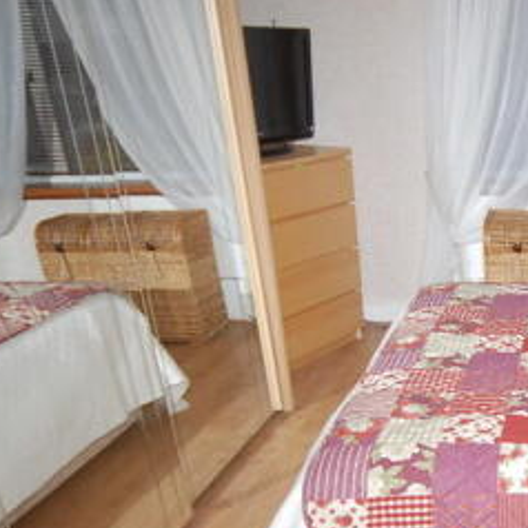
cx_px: 547
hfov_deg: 31.6
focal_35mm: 49
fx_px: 846
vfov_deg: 33.8
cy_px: 407
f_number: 4.8
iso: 200
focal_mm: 14
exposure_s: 1/60
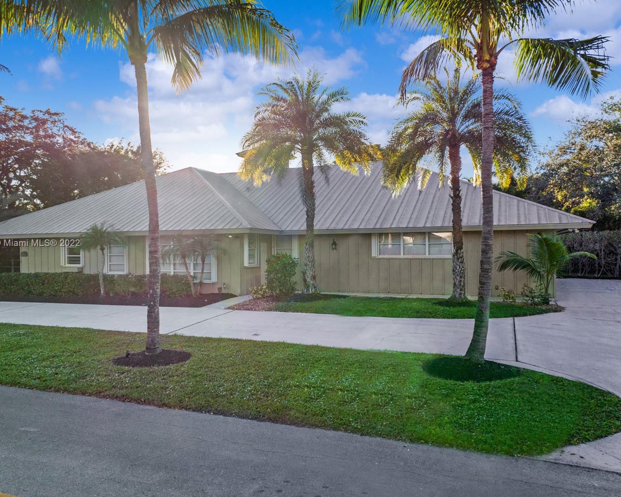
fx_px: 478
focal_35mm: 26
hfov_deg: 65.9
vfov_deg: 54.9
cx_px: 287
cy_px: 244
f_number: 2.8
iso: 420
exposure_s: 1/1600
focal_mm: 12.29
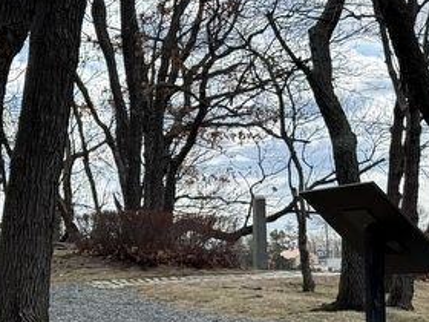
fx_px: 1698
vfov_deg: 10.7
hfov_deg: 14.2
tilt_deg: -1.4
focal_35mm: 137
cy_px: 345
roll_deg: +1.7
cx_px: 6
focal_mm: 6.76
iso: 80
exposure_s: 1/2667
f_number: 1.78
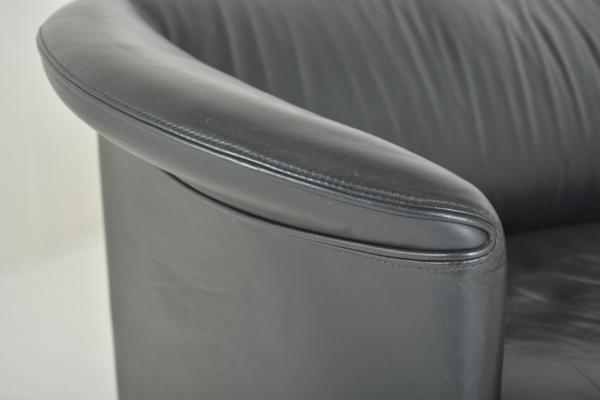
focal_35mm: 51
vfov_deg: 26.5
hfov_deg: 38.9
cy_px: 200
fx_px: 850
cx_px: 300
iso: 250
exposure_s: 1/160
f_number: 4.5
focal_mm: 34
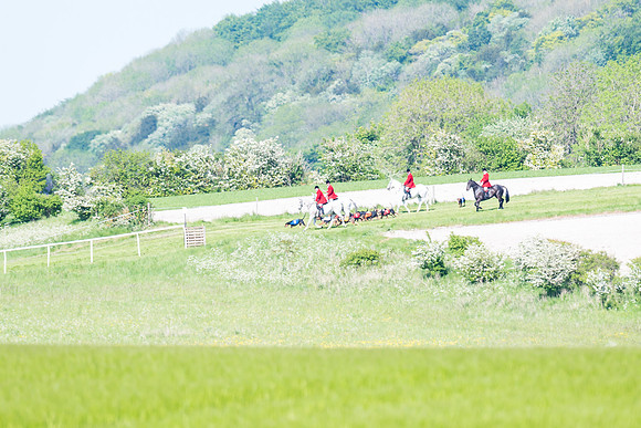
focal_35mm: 600
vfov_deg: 2.3
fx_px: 10685
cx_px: 320
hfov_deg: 3.4
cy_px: 214
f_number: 5
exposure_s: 1/1000
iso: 250
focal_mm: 400
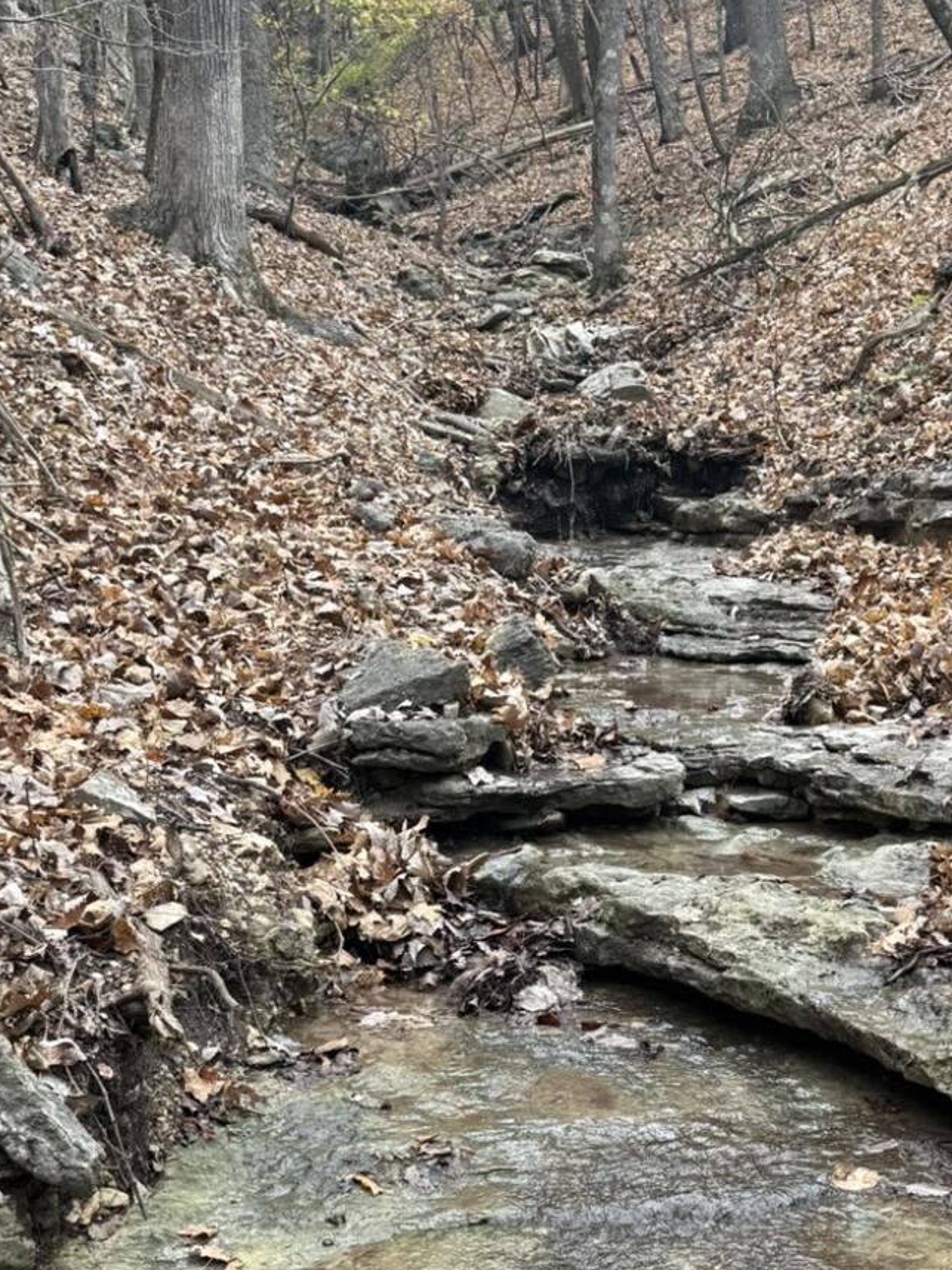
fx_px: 2053
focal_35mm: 56
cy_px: 947
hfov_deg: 25.8
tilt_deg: -13.8
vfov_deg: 33.7
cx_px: 712
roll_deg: -0.5
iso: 80
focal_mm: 6.76
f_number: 1.78
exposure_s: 1/428
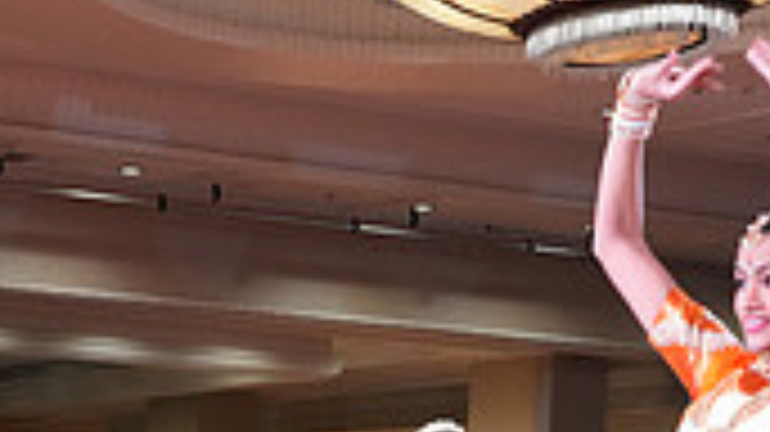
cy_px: 731
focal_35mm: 135
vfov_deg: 8.7
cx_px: 320
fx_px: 2755
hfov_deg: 15.9
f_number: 5
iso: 5000
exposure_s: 1/320
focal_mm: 38
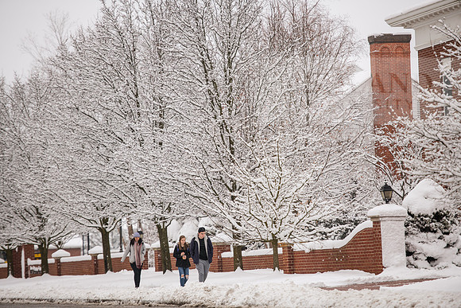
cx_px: 230
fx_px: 2305
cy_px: 154
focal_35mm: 180
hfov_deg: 11.4
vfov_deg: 7.6
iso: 100
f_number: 3.2
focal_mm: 180
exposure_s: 1/500
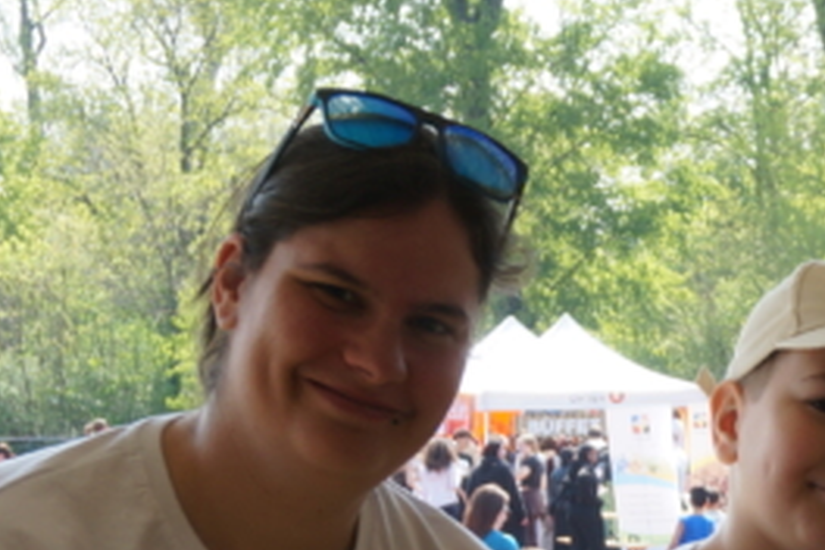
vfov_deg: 9.3
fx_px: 3277
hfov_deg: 13.7
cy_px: 825
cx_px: 1147
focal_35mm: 143
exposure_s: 1/100
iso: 125
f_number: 6.3
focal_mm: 28
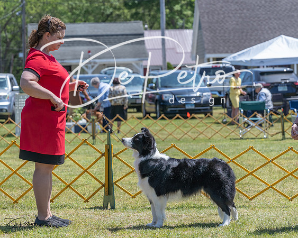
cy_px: 119
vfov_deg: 10.3
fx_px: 1321
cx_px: 149
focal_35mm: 150
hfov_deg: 12.9
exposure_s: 1/1600
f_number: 7.1
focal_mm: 133
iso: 640
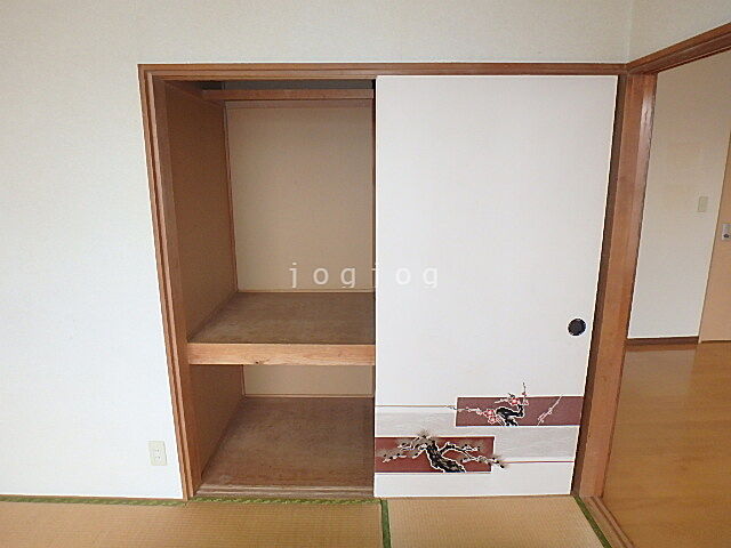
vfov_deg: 63.4
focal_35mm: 21
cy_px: 274
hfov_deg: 79.0
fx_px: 443
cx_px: 366
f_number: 3.5
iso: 400
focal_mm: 3.7
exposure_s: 1/30
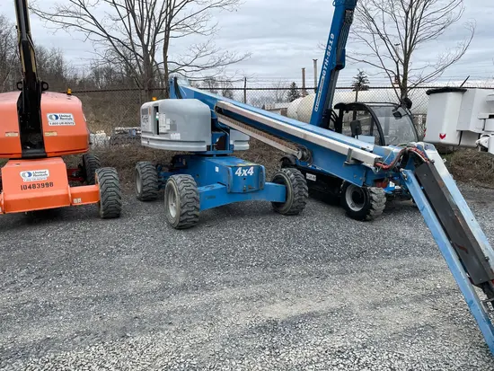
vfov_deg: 53.1
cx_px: 247
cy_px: 186
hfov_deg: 67.3
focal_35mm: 26
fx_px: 371
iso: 32
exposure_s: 1/2132
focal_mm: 4.2
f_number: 1.6
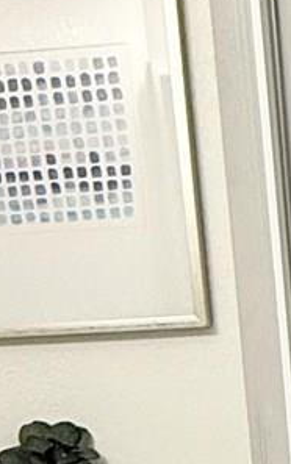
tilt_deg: -16.0
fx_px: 1457
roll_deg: +4.1
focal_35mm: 115
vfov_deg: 16.5
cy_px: 701
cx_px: 435
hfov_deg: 11.0
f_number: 2.2
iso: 200
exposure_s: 1/120
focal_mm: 2.22
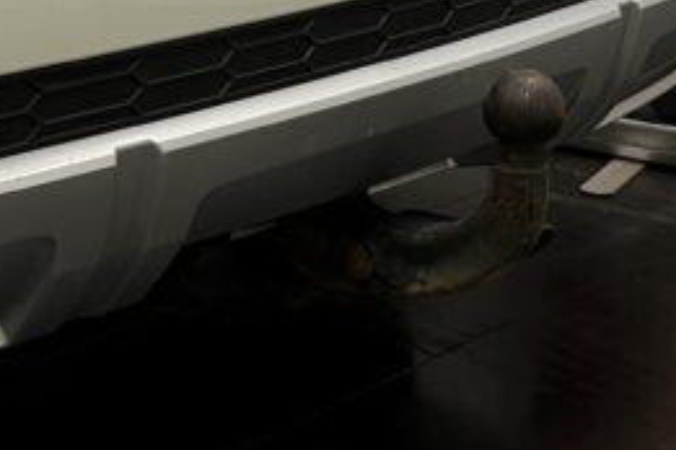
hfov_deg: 24.4
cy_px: -101
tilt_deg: -10.0
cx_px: 251
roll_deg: +0.8
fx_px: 1558
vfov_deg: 15.8
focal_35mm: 83
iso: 80
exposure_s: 1/50
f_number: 1.5
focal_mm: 5.7
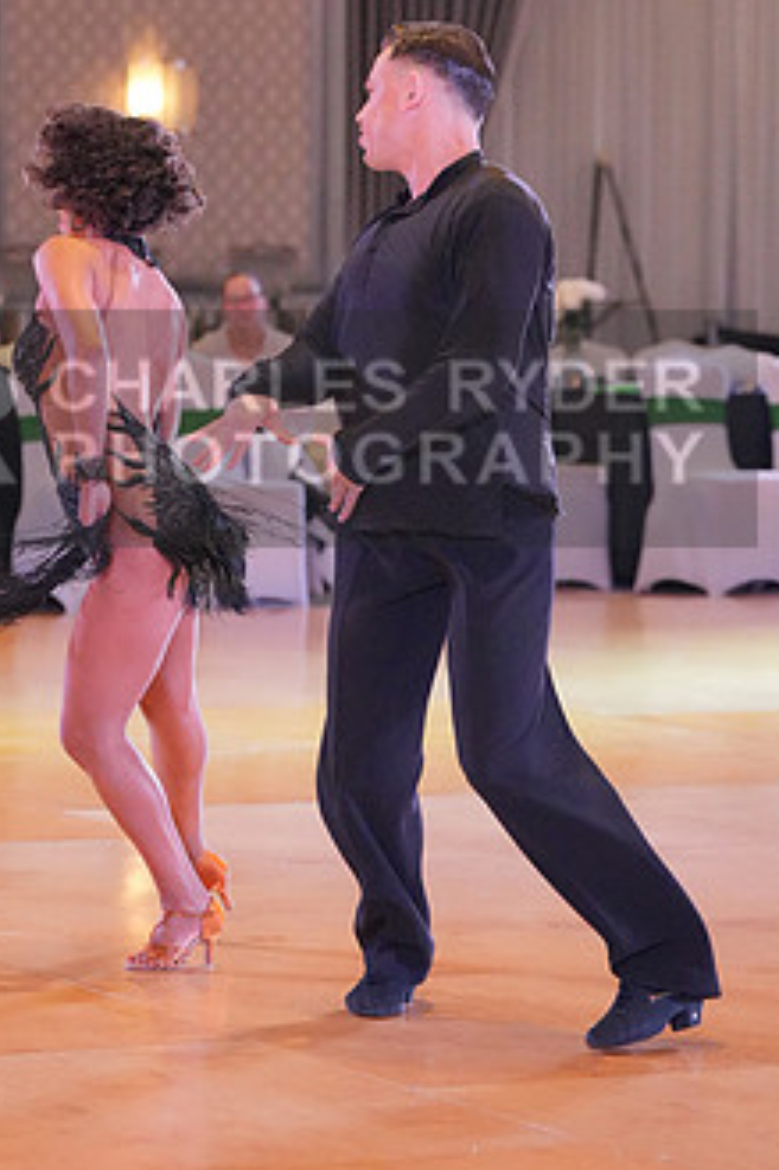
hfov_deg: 7.9
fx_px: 5621
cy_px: 430
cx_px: 269
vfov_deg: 11.9
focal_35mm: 173
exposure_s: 1/500
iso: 8000
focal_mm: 98
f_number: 3.5
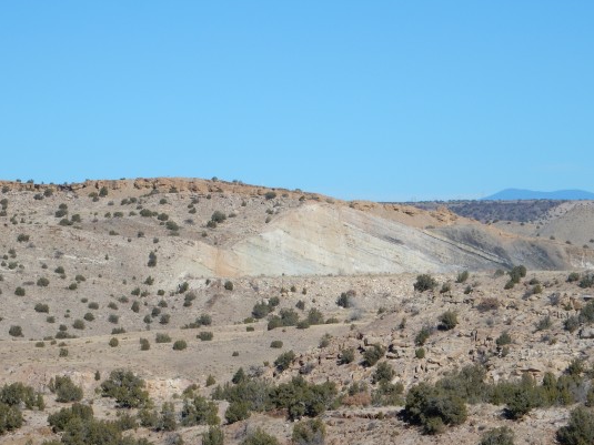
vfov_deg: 8.1
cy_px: 239
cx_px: 295
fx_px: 3157
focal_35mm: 184
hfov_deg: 10.7
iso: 125
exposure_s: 1/1000
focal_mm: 29.2
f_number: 6
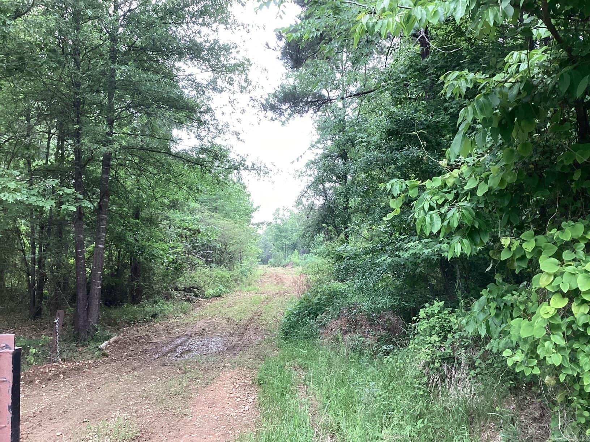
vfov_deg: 45.4
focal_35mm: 31
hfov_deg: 58.4
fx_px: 528
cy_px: 221
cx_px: 295
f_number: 2.4
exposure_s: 1/60
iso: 100
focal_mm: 3.3
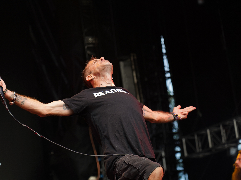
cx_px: 97
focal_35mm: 121
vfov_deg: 12.2
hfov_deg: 16.3
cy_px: 91
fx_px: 842
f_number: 4
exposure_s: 1/125
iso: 320
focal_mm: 105
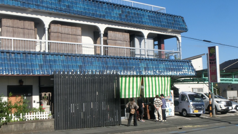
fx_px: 278
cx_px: 96
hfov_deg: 46.1
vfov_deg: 27.1
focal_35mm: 44
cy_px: 66
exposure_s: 1/160
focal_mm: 5.93
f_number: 9.4
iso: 80
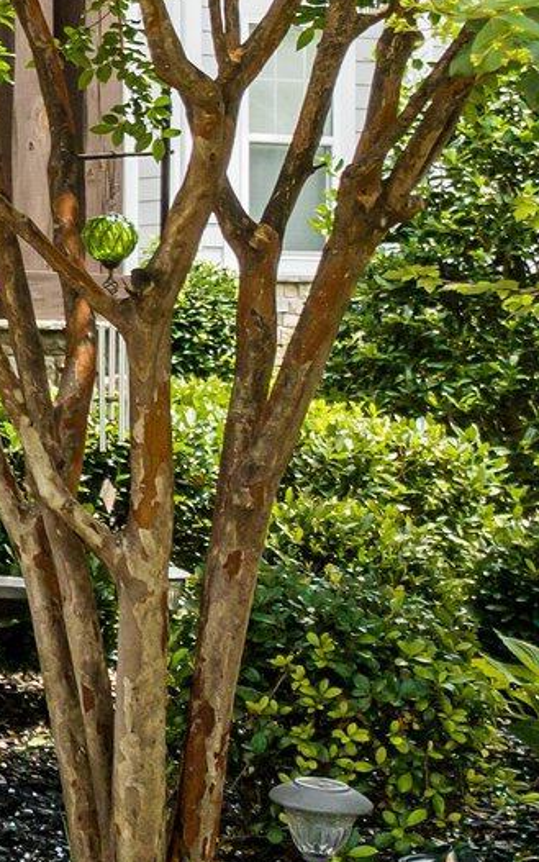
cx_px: -1137
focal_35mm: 99
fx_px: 2326
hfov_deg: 9.7
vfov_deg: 20.9
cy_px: 304
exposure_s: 1/1600
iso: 150
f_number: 2.8
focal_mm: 12.29
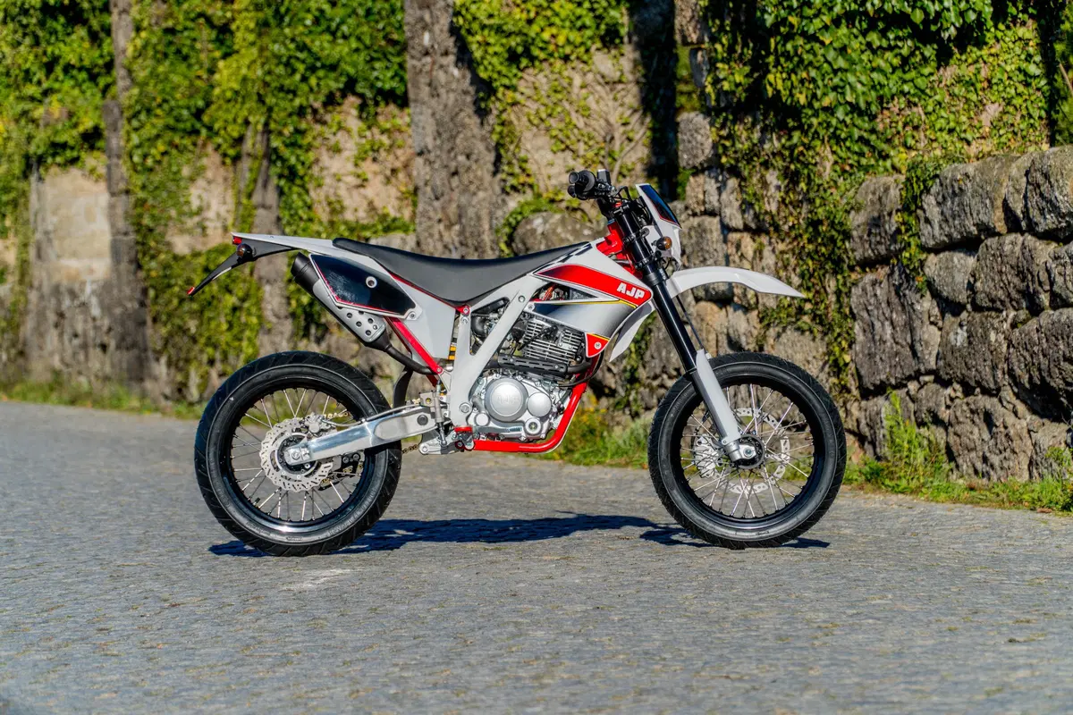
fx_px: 4247
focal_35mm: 142
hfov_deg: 14.4
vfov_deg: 9.6
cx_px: 536
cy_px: 358
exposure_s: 1/1600
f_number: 4
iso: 100
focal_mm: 95
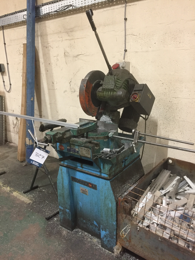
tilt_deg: -15.2
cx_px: 98
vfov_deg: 61.7
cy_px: 130
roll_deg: +0.8
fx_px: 218
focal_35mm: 29
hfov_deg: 48.2
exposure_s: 1/33
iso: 320
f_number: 2.2
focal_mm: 4.15
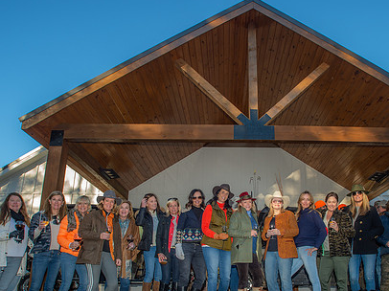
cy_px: 206
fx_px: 314
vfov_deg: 48.4
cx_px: 235
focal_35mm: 28
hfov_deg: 62.9
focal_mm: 17
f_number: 5.6
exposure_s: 1/125
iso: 160
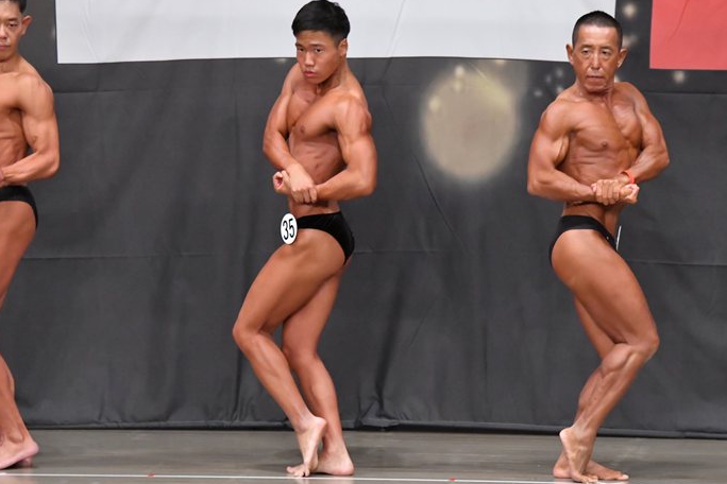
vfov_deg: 4.8
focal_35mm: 289
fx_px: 5836
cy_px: 235
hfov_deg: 7.1
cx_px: 380
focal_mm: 170
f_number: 5.6
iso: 6400
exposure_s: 1/400
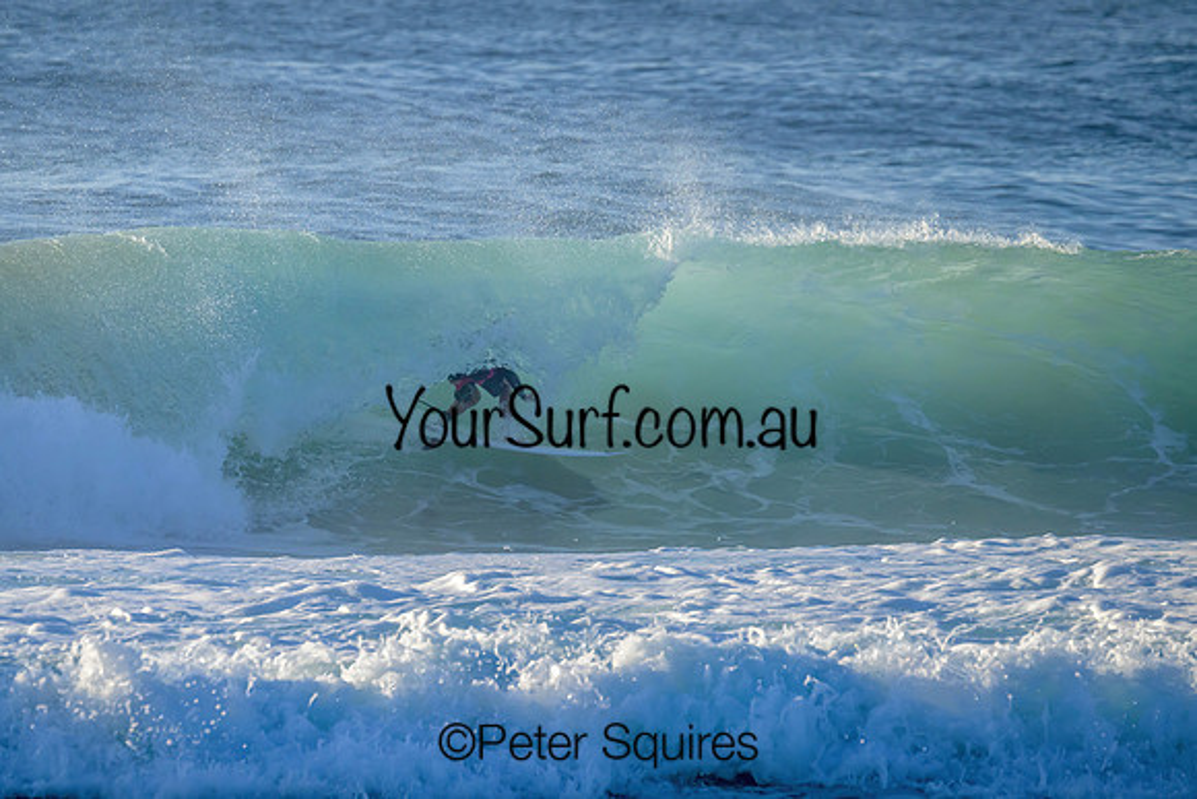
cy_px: 386
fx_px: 21682
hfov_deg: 3.2
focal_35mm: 652
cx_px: 512
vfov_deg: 2.1
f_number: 11
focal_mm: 560
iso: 800
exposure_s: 1/1600
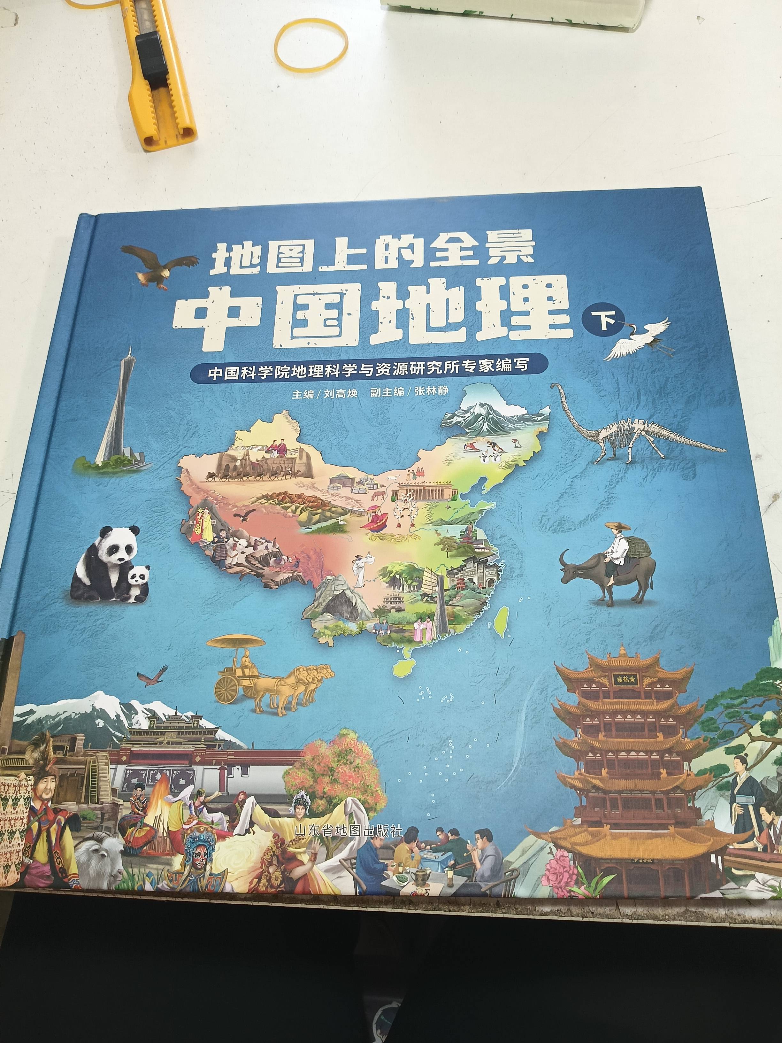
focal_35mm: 27
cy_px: 522
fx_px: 813
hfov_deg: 51.4
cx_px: 391
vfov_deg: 65.3
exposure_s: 1/50
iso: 160
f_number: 1.8
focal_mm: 3.61
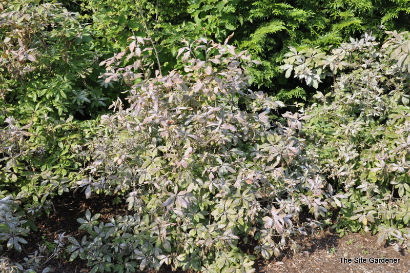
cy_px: 136
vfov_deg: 29.8
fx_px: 512
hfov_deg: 43.6
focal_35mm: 45
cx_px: 205
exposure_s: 1/100
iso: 200
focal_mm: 30
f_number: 10
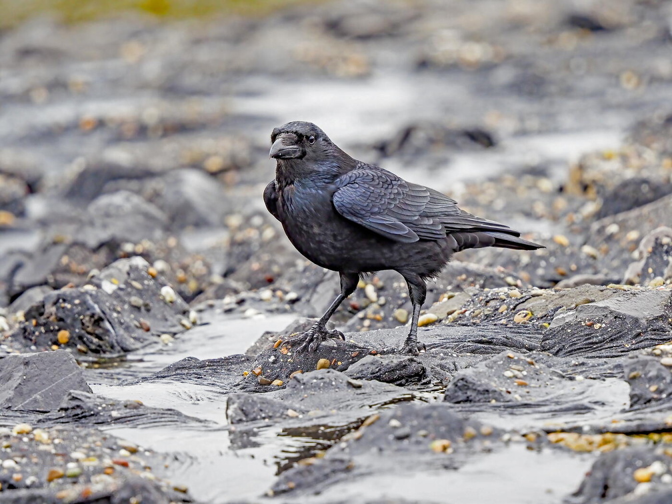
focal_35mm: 455
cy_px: 252
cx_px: 336
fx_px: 8833
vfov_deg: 3.3
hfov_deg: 4.4
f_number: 4.5
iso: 1000
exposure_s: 1/500
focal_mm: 227
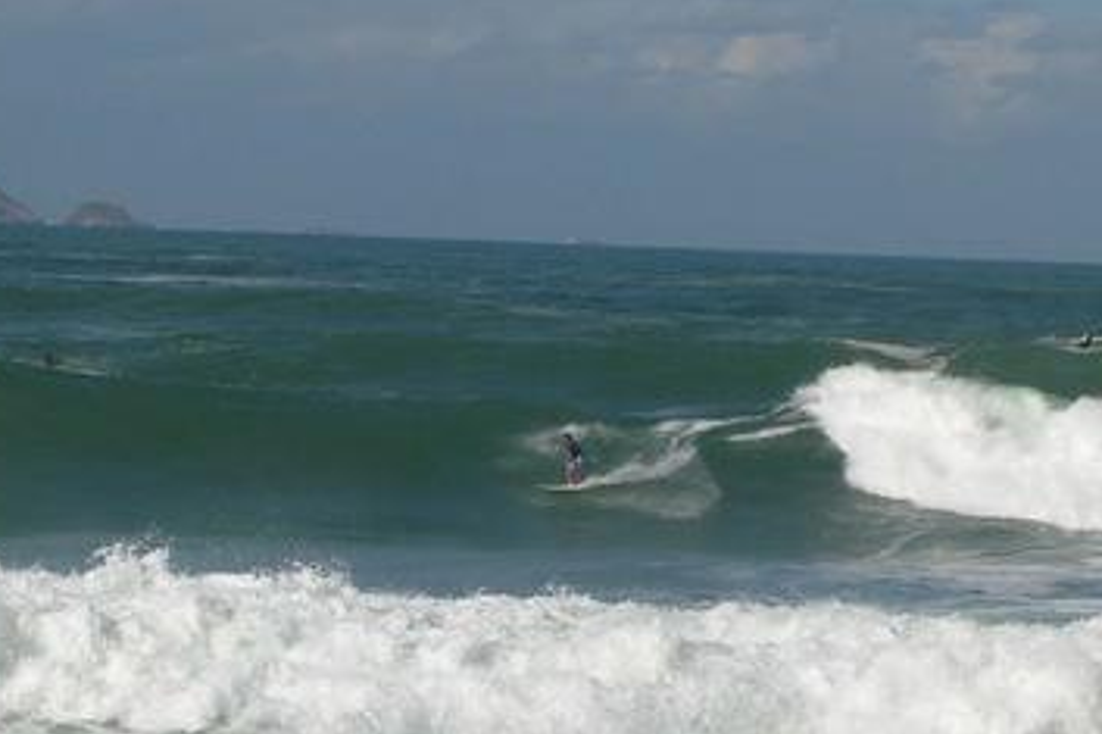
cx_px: 464
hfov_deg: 12.1
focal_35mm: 170
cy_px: 481
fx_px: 5201
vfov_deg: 8.1
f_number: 8.2
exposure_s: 1/328
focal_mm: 16.2
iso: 50
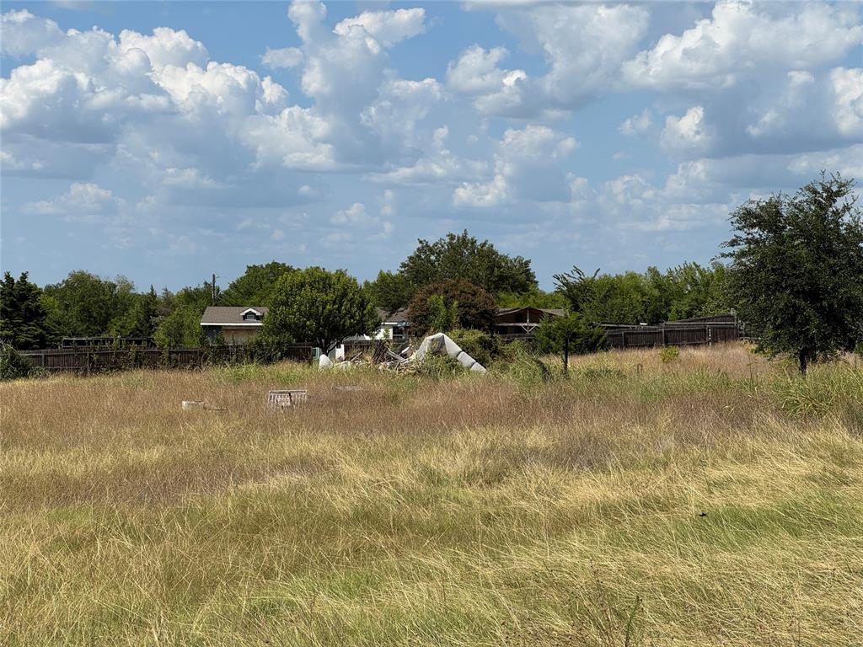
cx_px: 432
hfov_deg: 25.3
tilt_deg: +0.2
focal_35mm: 77
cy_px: 324
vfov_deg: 19.1
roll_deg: -1.0
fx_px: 1920
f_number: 2.8
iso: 25
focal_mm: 9
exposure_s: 1/1468
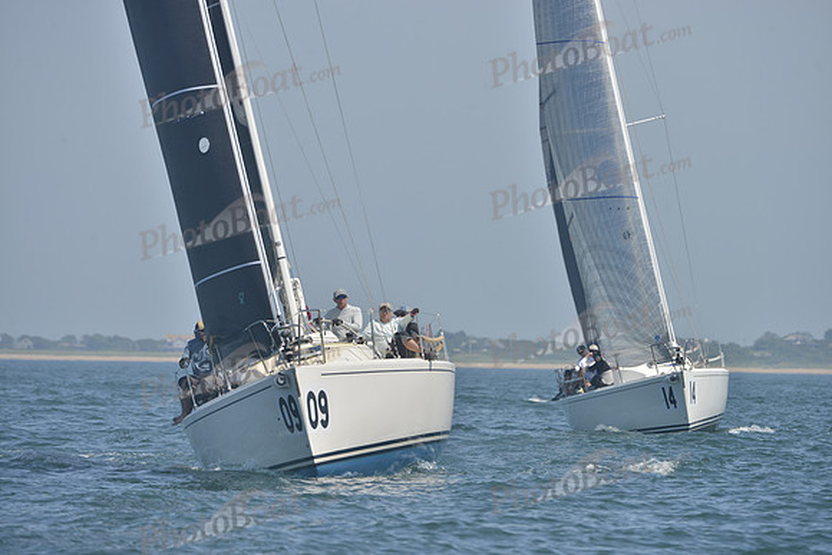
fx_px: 5548
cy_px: 278
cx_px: 416
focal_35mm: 240
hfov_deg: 8.6
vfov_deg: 5.7
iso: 280
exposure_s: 1/1000
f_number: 8
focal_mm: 240
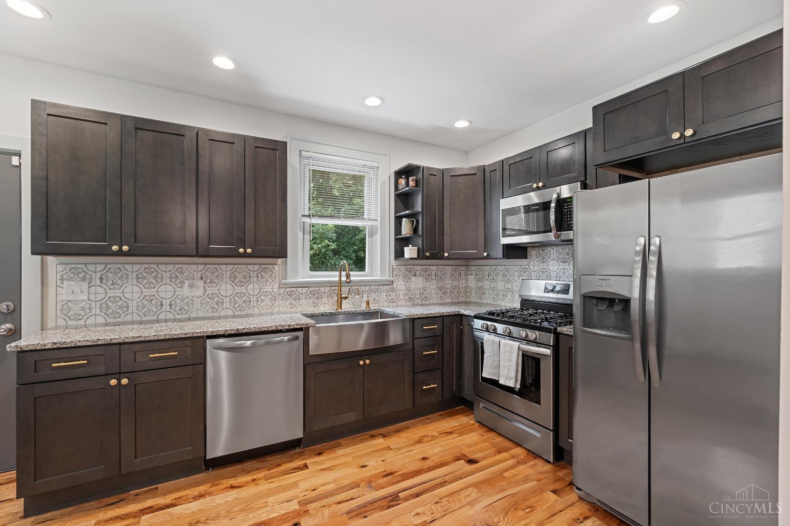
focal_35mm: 15
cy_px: 263
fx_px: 329
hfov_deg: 100.4
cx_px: 395
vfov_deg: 77.3
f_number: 7.1
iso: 250
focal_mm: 10
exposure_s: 1
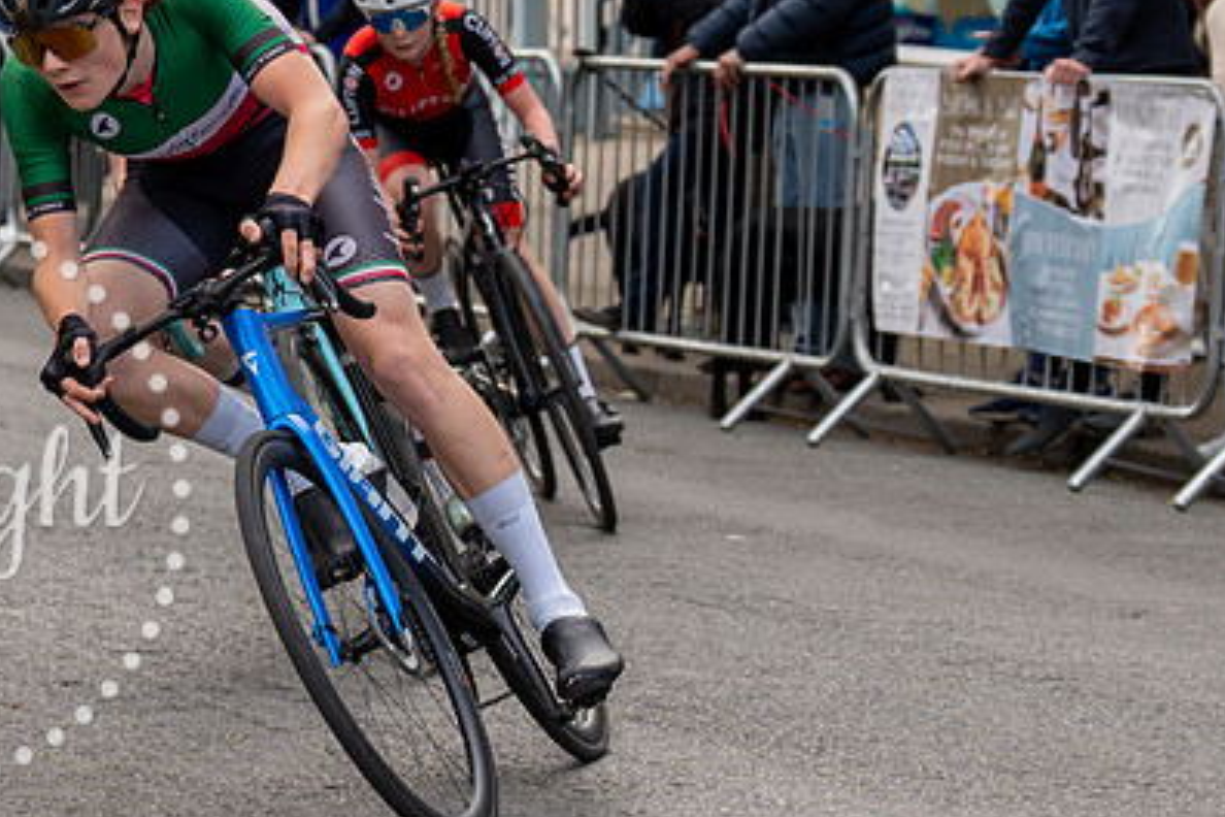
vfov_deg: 7.5
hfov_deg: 11.2
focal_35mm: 183
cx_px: 157
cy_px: 76
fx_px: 6227
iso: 400
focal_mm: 70
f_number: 4
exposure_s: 1/1000
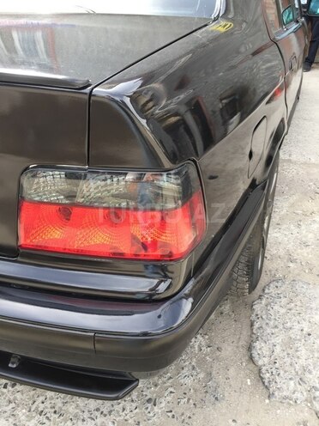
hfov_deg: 48.2
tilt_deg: -29.7
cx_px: 160
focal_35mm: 29
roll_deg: -0.3
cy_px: 213
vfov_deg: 61.7
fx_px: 356
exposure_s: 1/124
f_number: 2.2
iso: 32
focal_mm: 4.15
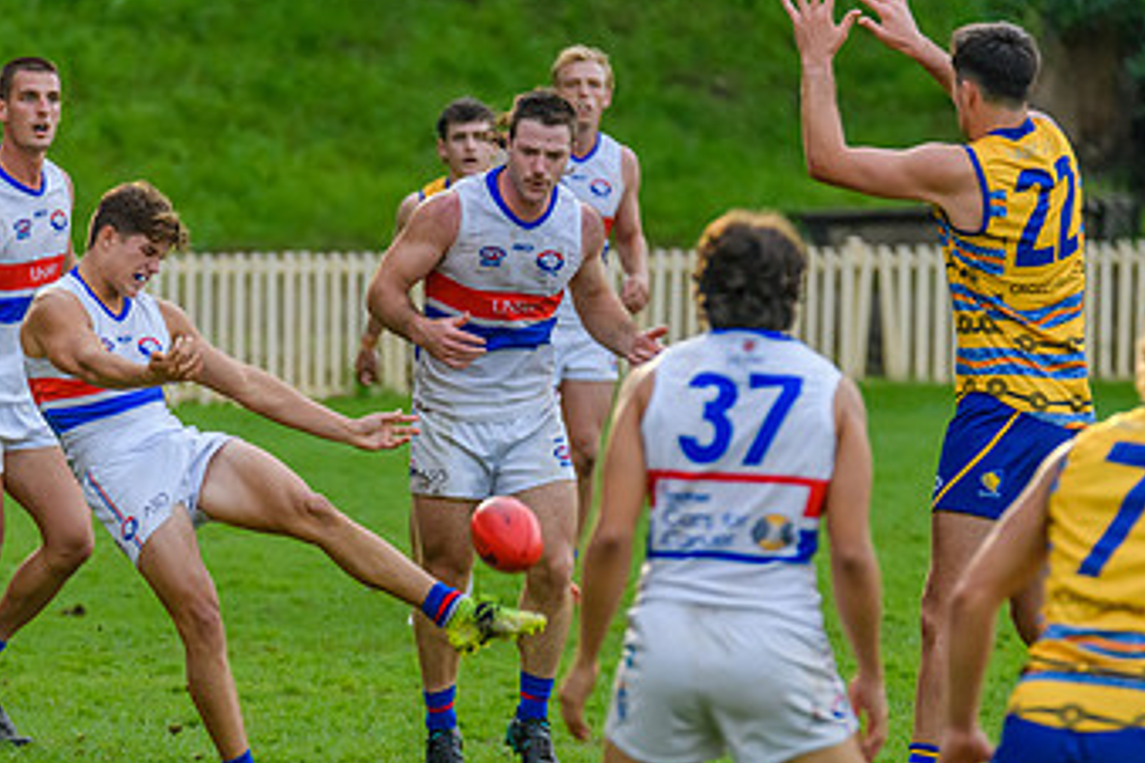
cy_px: 626
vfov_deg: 2.0
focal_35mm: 698
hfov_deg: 3.0
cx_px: 398
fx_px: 22199
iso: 2800
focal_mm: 380
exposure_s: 1/1600
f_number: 6
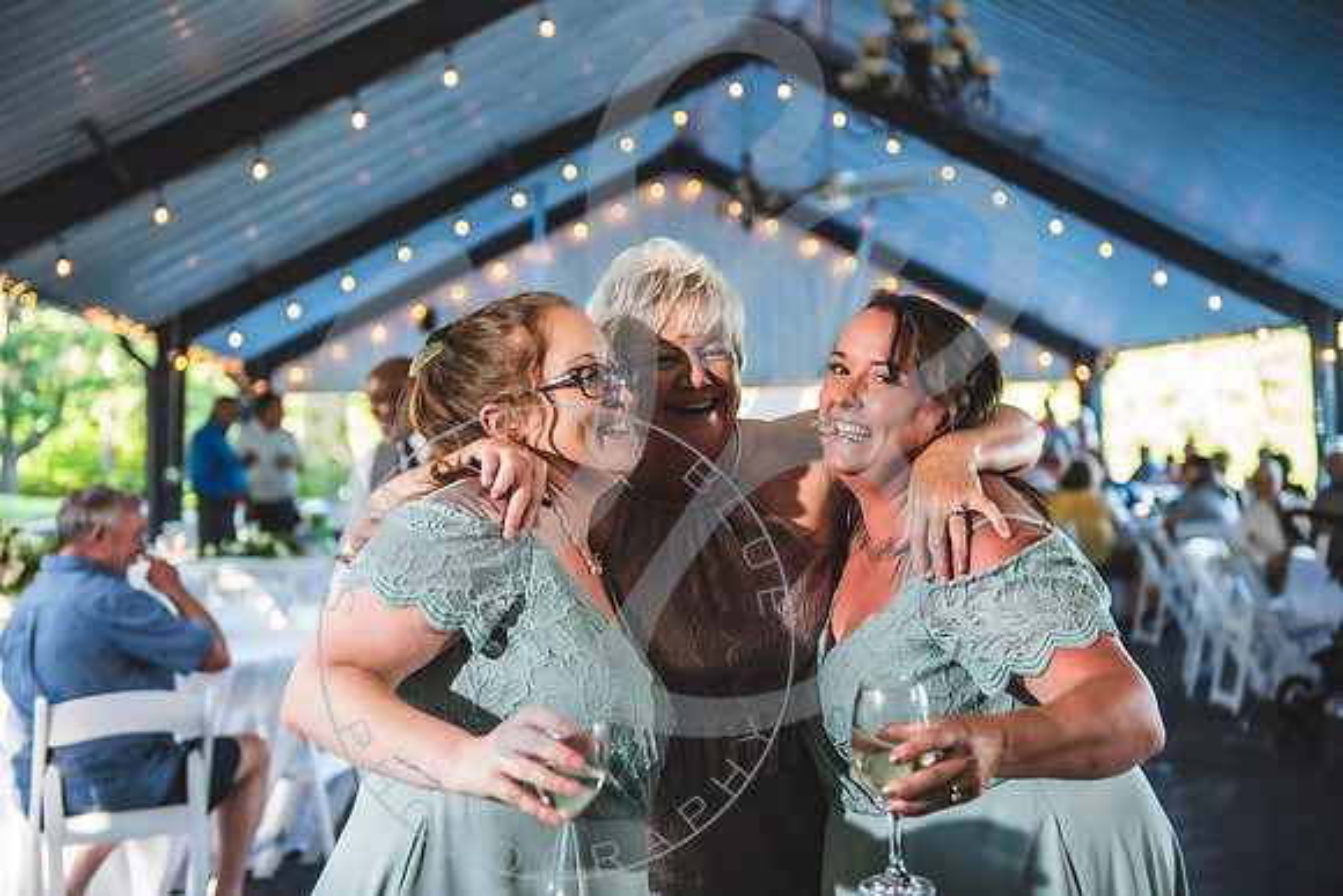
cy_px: 448
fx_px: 1940
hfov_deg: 38.2
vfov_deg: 26.0
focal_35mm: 52
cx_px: 672
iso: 400
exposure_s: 1/125
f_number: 2.8
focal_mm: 52
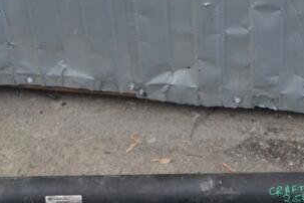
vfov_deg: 13.2
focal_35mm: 104
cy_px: 123
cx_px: 171
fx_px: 878
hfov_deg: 19.6
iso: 3200
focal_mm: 35
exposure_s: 1/500
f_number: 11
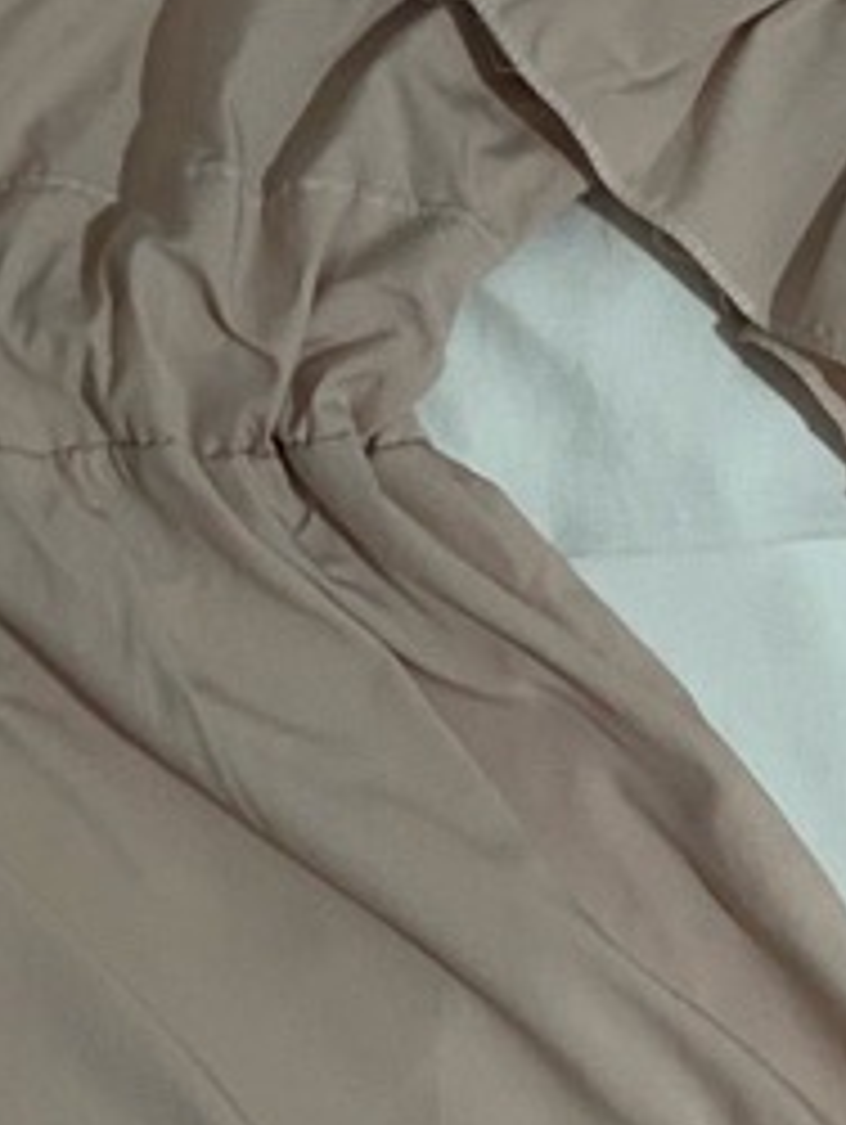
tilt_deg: -76.5
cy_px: 189
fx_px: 3383
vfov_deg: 18.7
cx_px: -554
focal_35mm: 104
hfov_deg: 13.2
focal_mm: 4.25
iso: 125
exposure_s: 1/50
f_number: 1.8
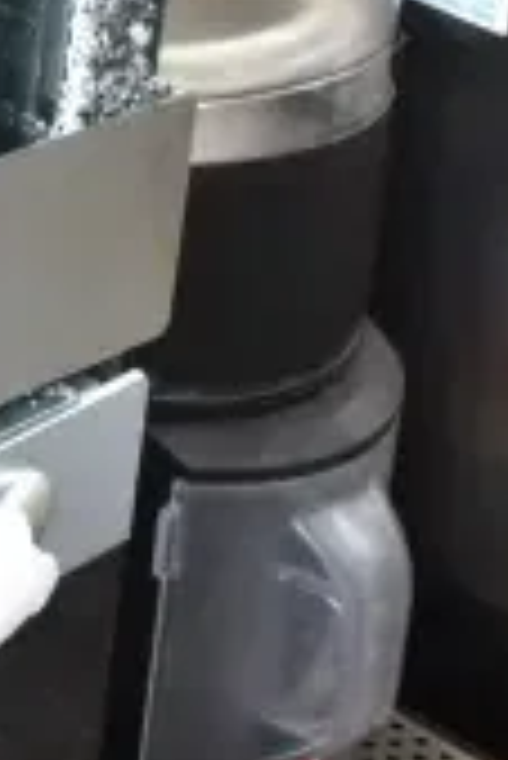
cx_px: -742
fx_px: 3084
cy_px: -477
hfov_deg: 8.5
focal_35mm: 146
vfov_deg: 13.1
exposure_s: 1/30
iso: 360
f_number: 3.5
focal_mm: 18
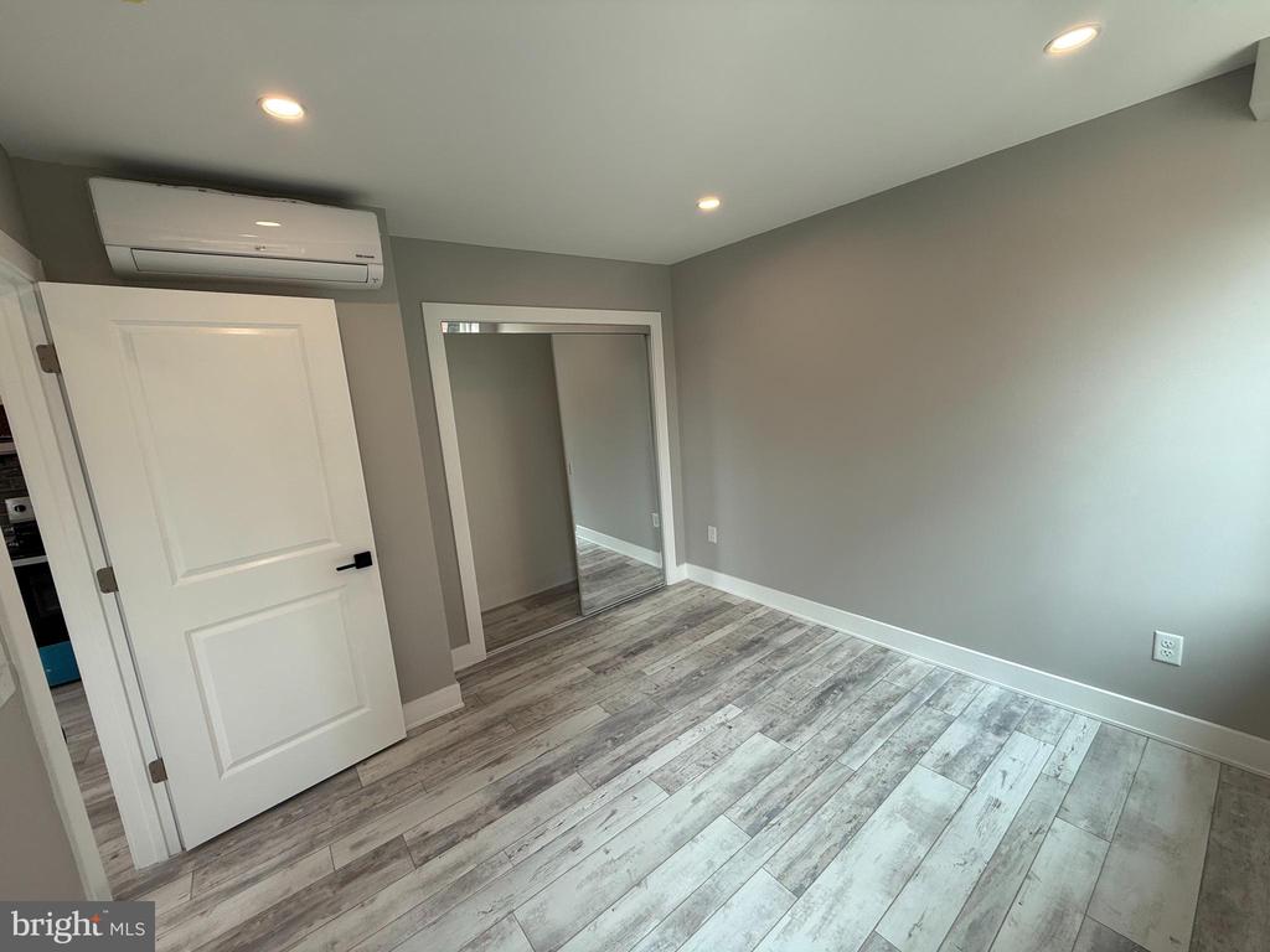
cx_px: 635
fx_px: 514
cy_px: 476
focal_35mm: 14
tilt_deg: -9.8
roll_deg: +3.8
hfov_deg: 102.1
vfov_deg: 85.7
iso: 64
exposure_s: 1/120
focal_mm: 2.22
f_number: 2.2
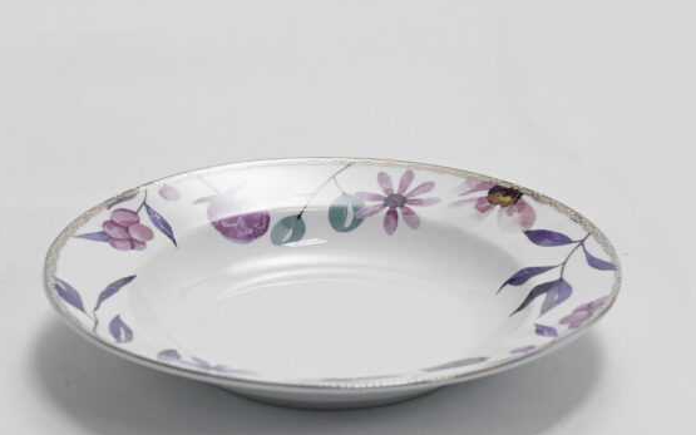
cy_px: 219
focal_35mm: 90
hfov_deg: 23.0
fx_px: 1707
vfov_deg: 14.5
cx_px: 315
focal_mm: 70
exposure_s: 1/100
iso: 3200
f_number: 13
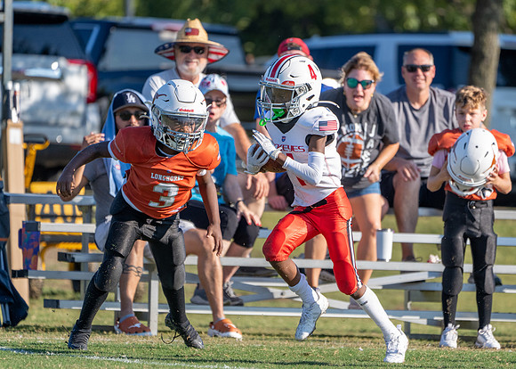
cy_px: 213
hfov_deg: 3.9
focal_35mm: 522
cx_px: 331
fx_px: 7655
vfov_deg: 2.8
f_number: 5.6
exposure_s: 1/1600
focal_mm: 400
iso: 500
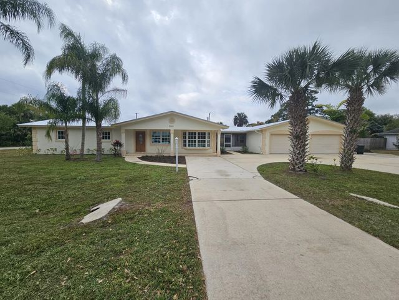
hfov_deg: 106.2
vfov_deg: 89.9
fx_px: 150
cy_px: 150
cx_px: 200
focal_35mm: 13
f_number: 2.2
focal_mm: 2.2
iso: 50
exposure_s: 1/2851
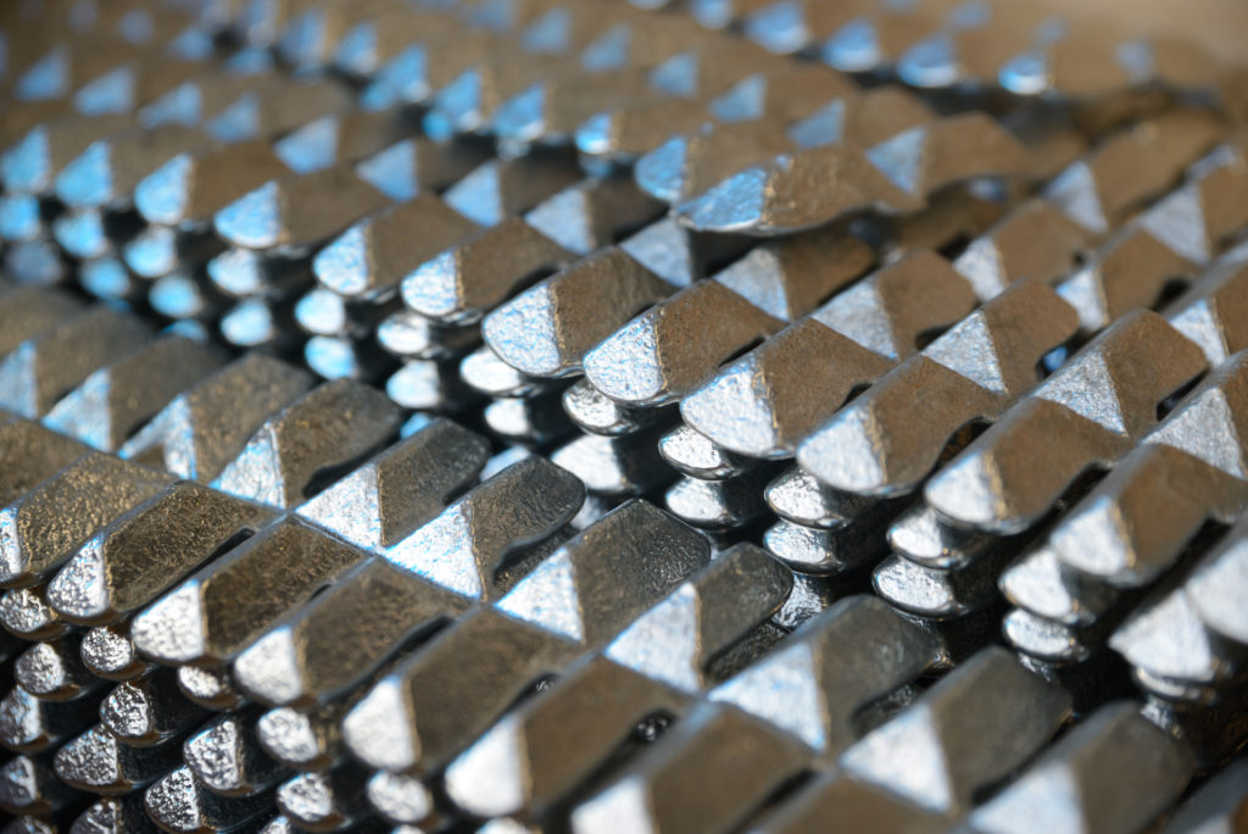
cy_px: 417
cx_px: 624
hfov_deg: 28.8
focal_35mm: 70
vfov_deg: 19.5
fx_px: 2428
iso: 160
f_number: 4
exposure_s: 1/100
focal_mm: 70
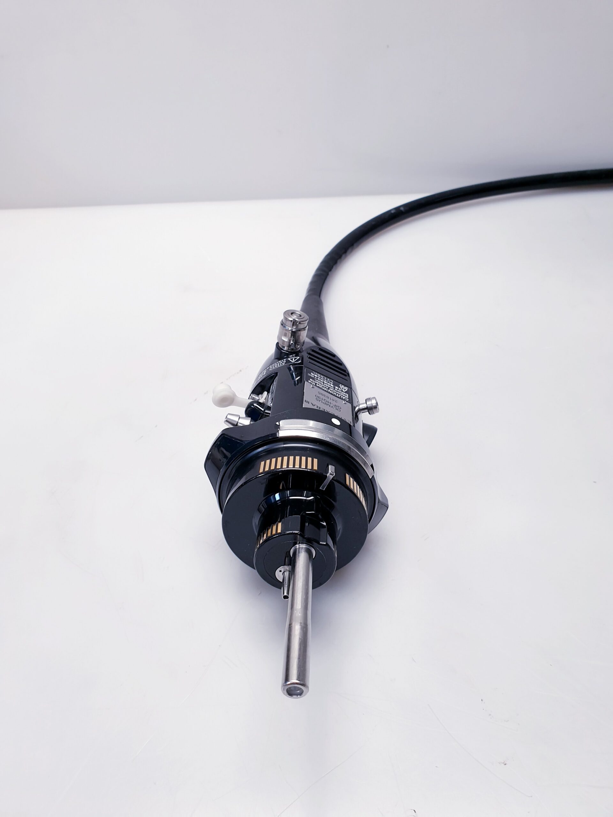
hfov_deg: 53.1
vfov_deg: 67.3
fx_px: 614
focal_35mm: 26
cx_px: 306
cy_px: 408
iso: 64
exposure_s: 1/50
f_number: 2.4
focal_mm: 4.3
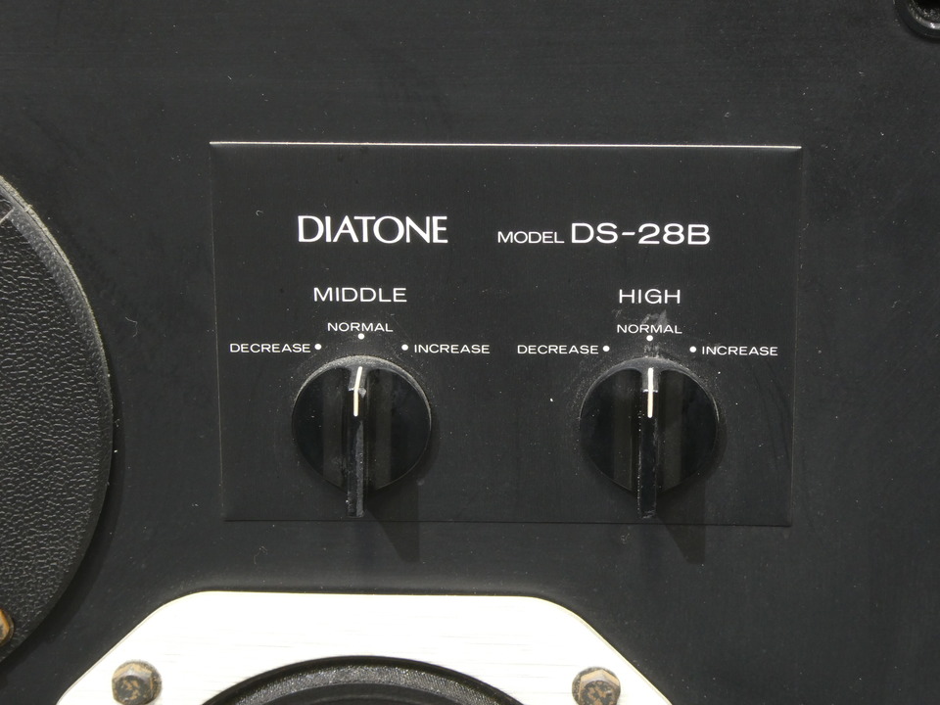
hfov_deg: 15.9
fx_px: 3367
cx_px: 470
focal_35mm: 124
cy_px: 352
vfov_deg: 12.0
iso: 200
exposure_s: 1/1.3
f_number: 5.2
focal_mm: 22.3
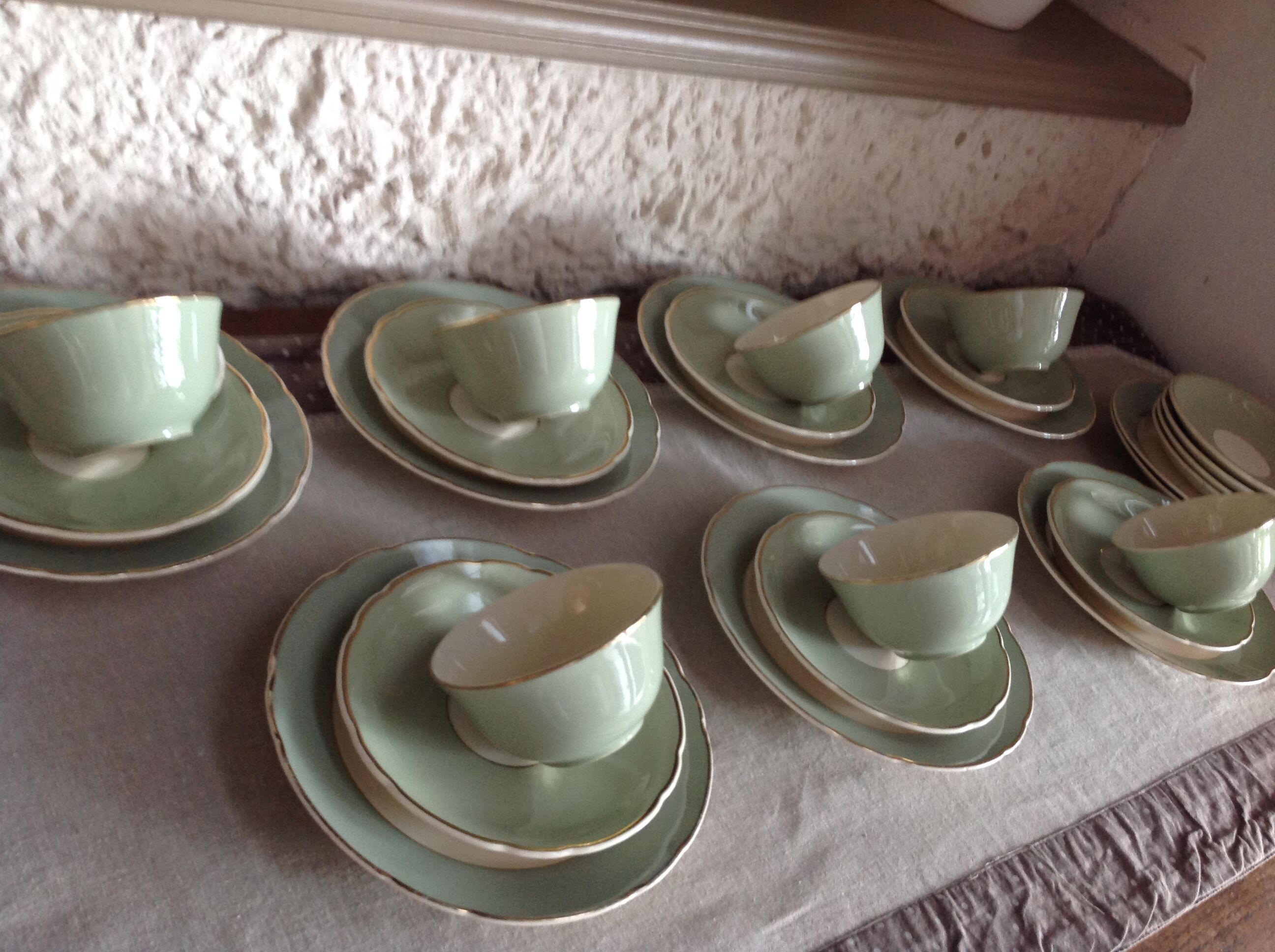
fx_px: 1287
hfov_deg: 52.7
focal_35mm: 35
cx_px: 638
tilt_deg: -37.0
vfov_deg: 40.6
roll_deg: -27.5
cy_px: 476
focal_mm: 4.28
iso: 125
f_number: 2.4
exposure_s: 1/15
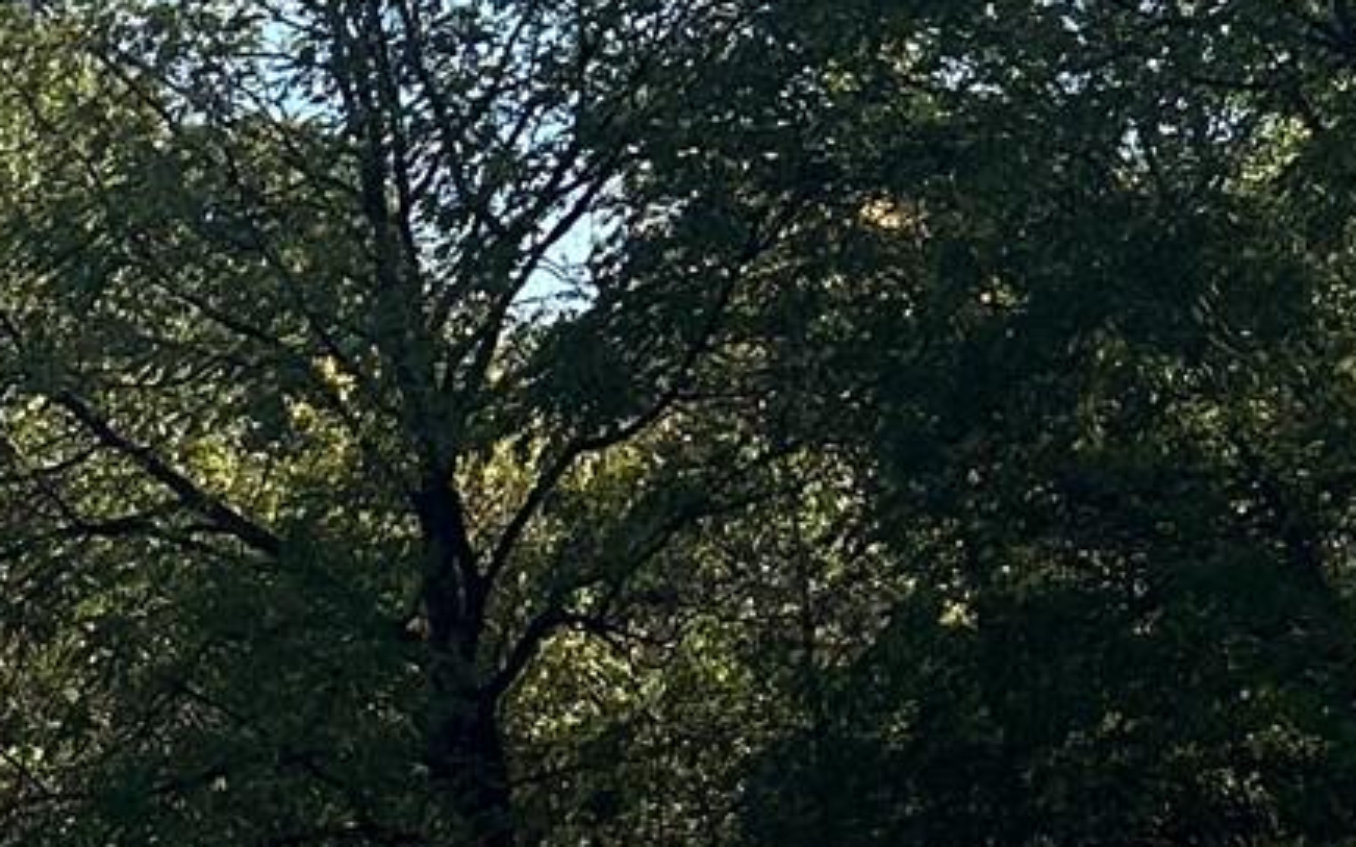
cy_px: 1441
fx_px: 4803
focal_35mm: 130
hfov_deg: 14.2
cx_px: -1072
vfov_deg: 9.6
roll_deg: +7.7
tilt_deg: -7.9
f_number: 1.5
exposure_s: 1/2299
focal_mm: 5.7
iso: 50
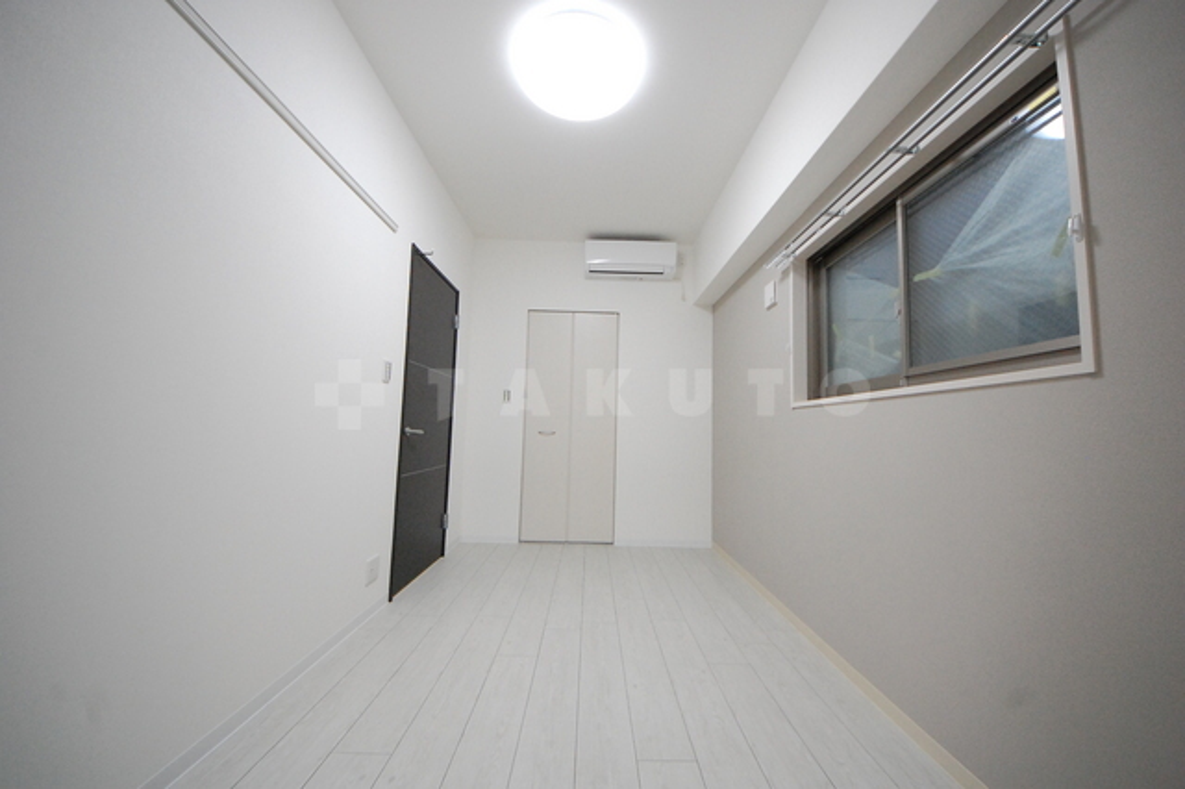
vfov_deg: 89.9
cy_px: 394
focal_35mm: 12
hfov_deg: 112.6
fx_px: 395
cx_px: 592
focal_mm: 8
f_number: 4.5
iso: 1600
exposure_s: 1/60
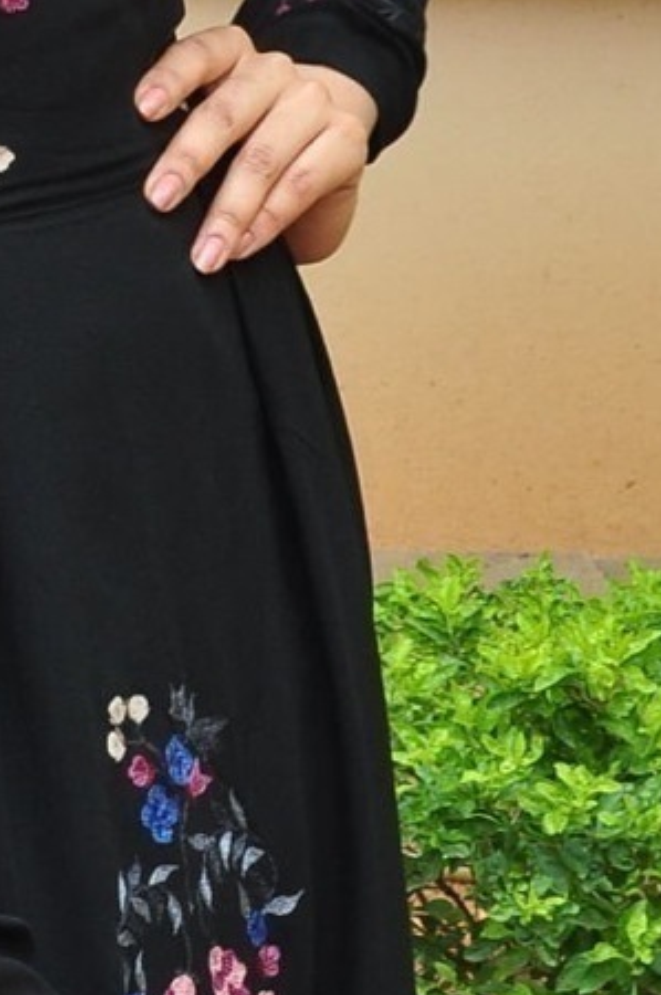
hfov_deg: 6.7
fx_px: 5659
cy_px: 262
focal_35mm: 205
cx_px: -9
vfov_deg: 10.0
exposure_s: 1/125
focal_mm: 34
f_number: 10
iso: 400
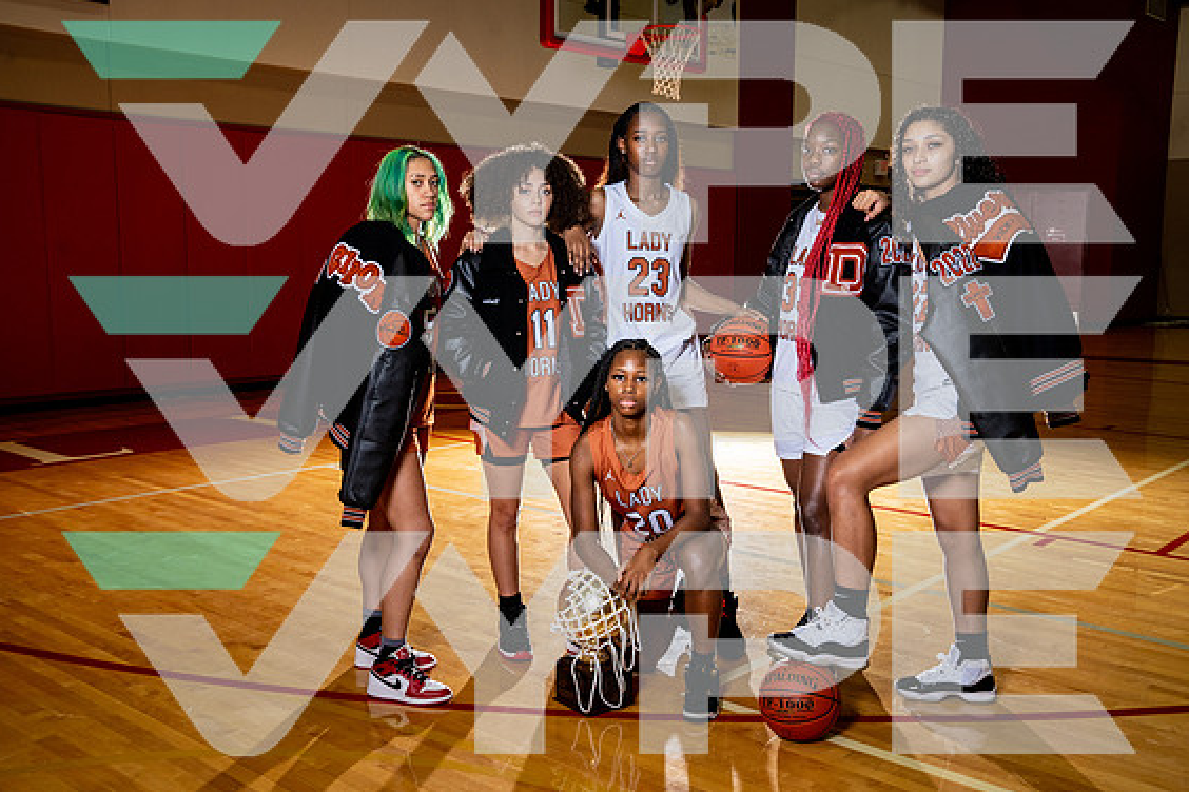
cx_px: 605
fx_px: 1156
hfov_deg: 54.4
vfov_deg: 37.9
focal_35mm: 35
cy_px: 389
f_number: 8
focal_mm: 34
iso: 800
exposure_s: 1/250
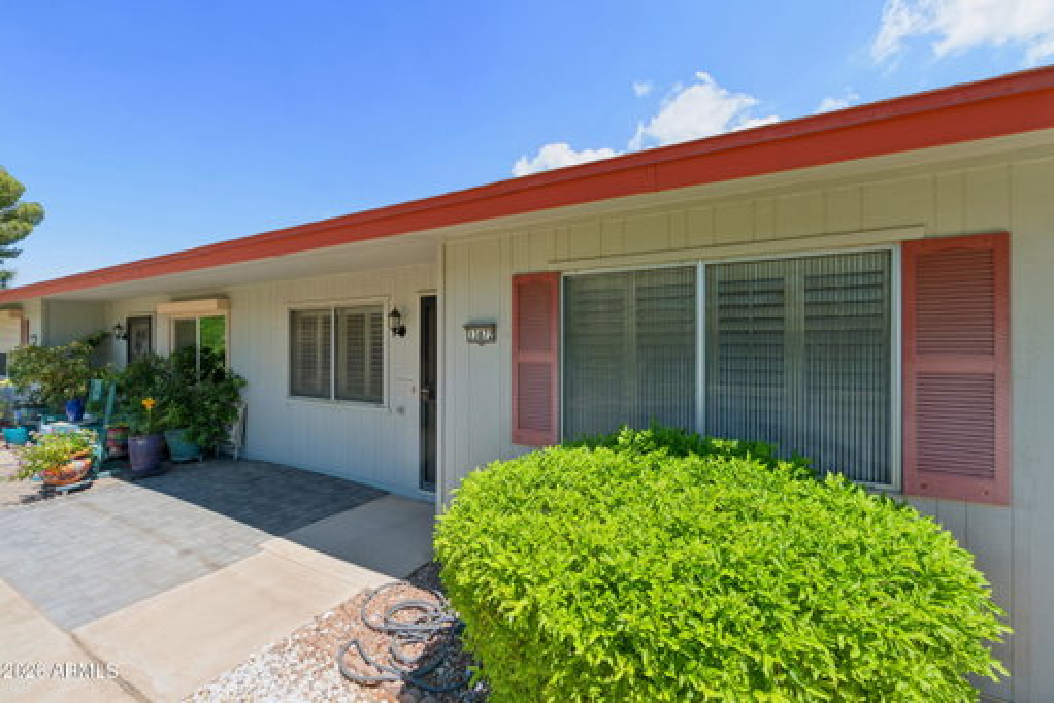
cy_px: 352
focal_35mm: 15
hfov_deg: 100.4
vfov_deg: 77.4
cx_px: 527
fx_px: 439
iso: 100
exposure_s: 1/200
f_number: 8
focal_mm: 10
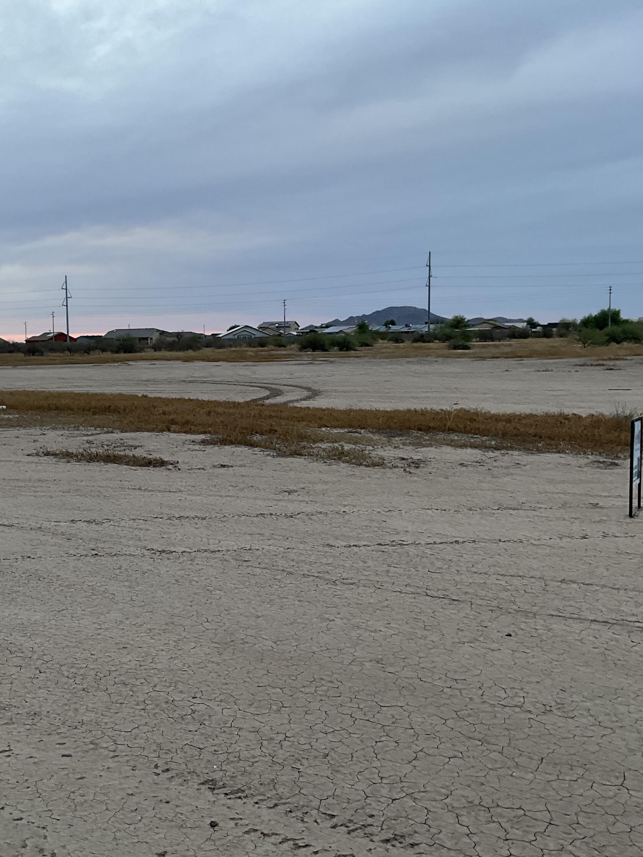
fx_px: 966
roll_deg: +2.2
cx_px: 185
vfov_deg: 47.9
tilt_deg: -4.9
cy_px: 426
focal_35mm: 39
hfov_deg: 36.2
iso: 64
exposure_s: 1/122
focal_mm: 3
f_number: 1.8
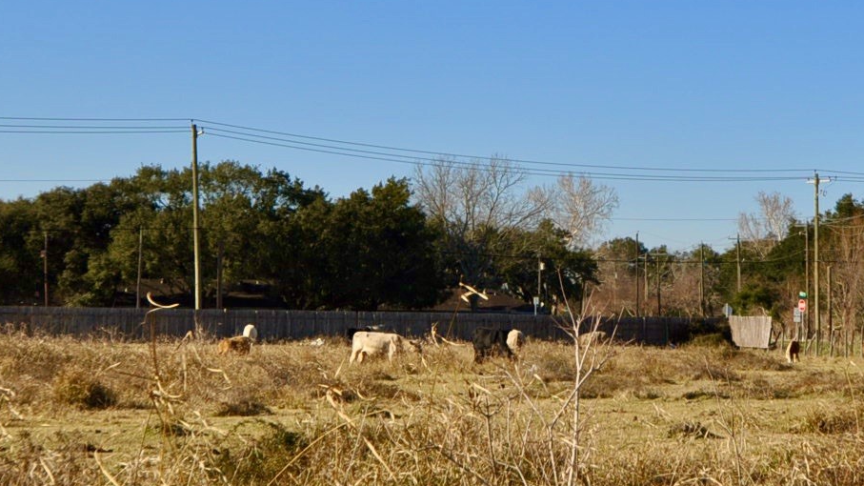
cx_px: 629
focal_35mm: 89
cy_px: 177
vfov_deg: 13.6
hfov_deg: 23.7
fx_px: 2039
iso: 200
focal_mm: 24
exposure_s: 1/320
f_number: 9
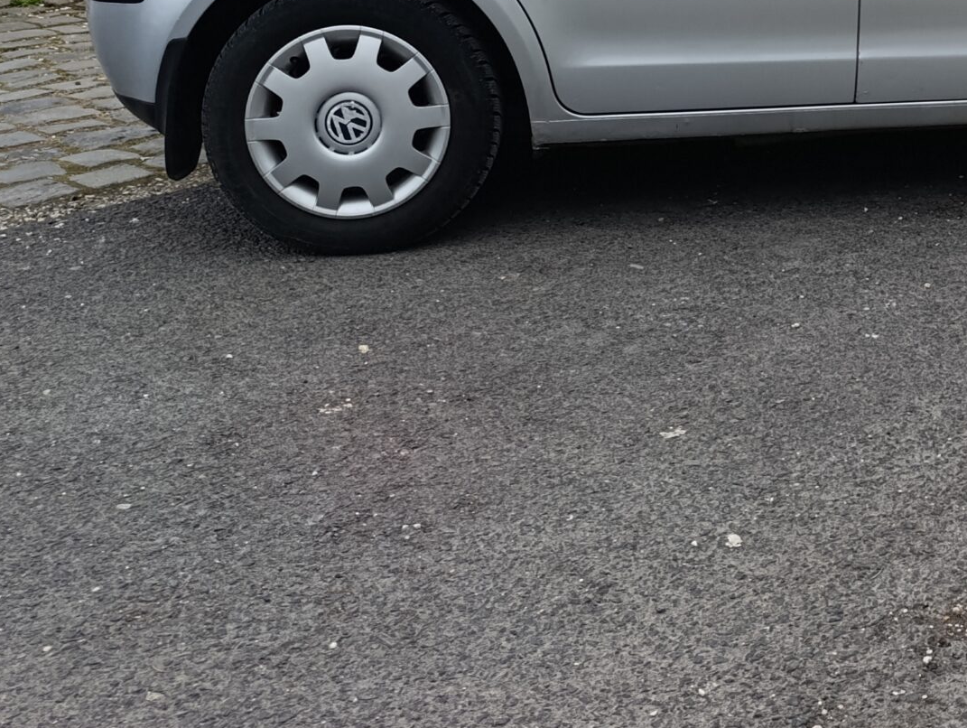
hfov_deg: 32.5
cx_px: 934
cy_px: -53
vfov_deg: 24.9
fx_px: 1538
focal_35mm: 55
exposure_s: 1/100
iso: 64
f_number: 1.6
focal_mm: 6.14
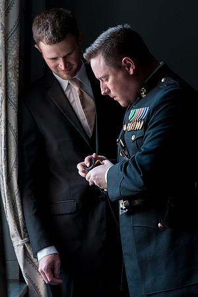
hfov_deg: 10.0
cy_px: 148
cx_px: 115
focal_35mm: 138
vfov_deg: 14.9
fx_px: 1137
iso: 1250
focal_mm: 90
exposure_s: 1/100
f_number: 4
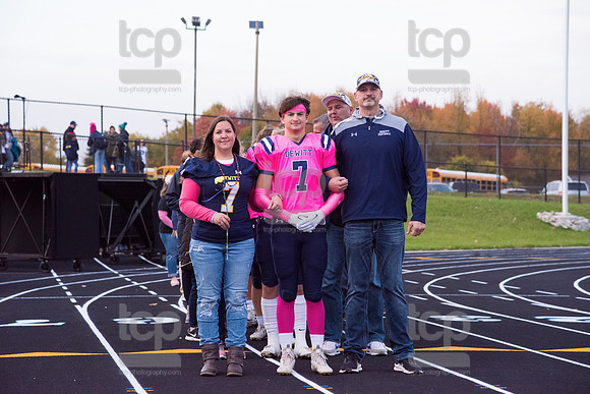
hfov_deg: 17.1
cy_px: 197
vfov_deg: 11.4
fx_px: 1967
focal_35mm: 120
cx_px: 295
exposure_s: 1/500
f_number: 5.6
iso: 3200
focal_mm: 120
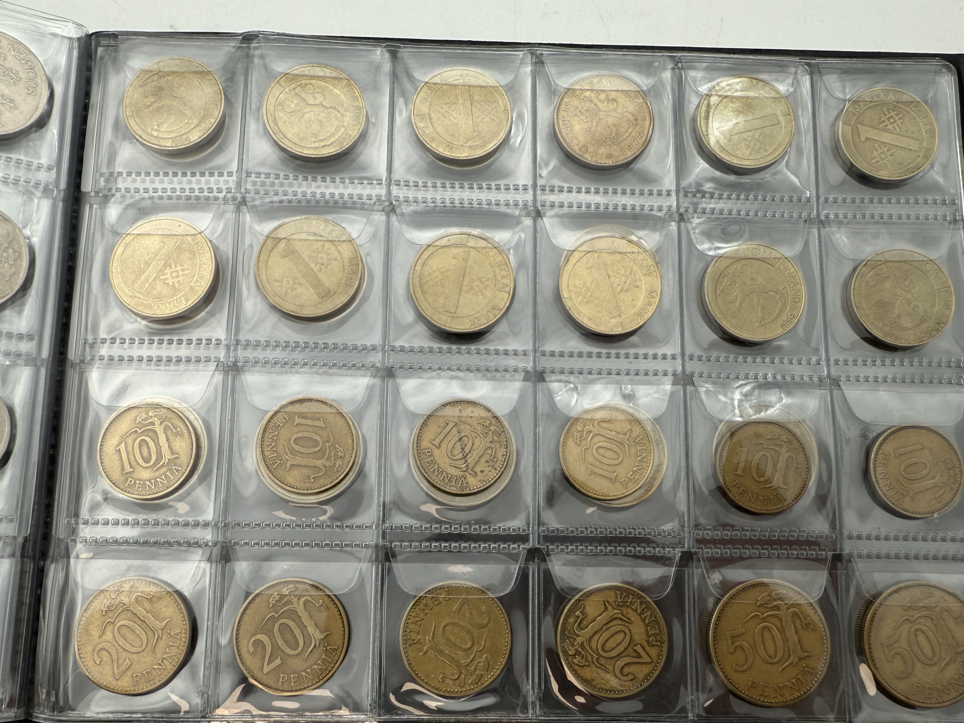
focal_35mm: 28
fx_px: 780
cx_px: 492
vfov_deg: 49.6
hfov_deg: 63.4
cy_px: 412
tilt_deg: -77.8
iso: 40
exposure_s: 1/198
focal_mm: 2.22
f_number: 2.2
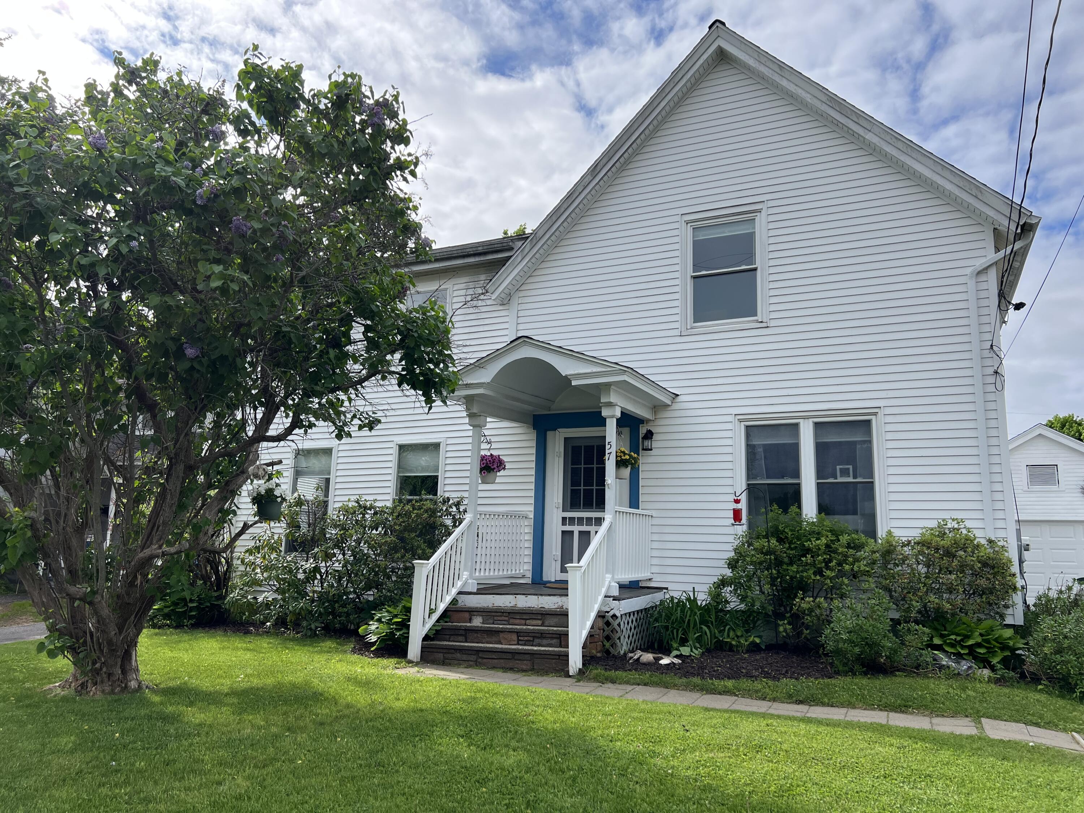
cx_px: 542
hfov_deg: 67.3
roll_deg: -2.1
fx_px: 814
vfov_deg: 53.1
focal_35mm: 26
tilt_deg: +9.9
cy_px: 406
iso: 50
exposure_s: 1/3257
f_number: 1.5
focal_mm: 5.7
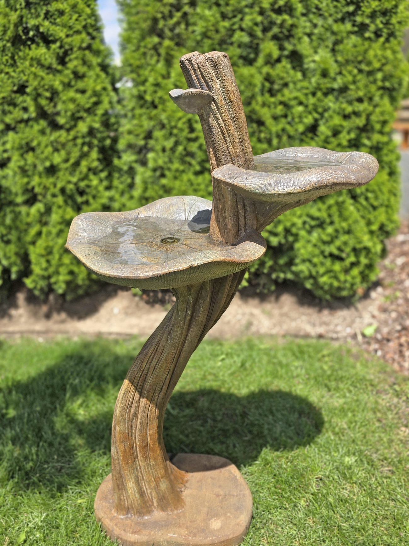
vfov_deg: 73.9
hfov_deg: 58.9
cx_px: 204
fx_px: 362
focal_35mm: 23
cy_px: 273
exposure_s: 1/481
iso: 12
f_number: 1.7
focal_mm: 6.3
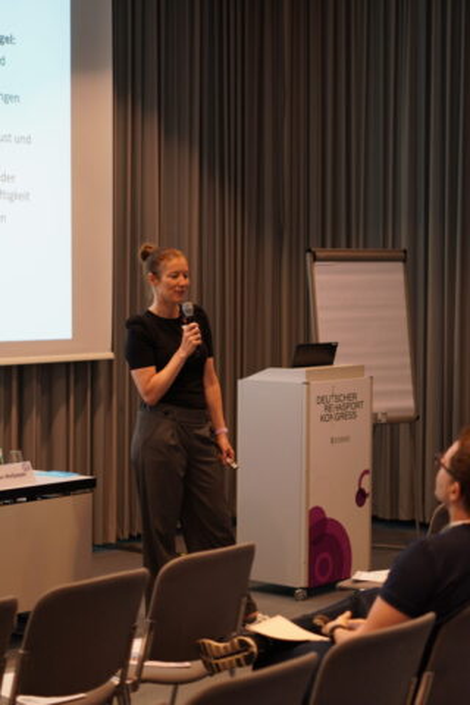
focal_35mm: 75
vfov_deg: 27.0
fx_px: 1469
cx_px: 235
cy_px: 352
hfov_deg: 18.2
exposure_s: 1/80
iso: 200
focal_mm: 50
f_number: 1.8
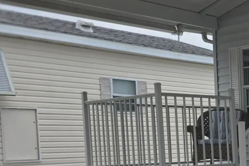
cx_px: 380
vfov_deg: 16.4
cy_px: 177
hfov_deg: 21.0
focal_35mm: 81
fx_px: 560
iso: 50
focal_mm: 6.3
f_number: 1.7
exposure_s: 1/359
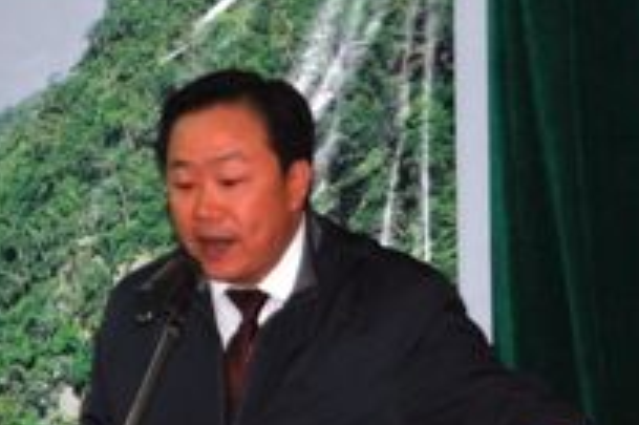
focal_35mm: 260
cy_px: 326
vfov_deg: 5.3
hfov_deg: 7.9
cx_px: -135
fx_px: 4604
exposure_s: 1/60
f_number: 5
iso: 200
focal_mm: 55
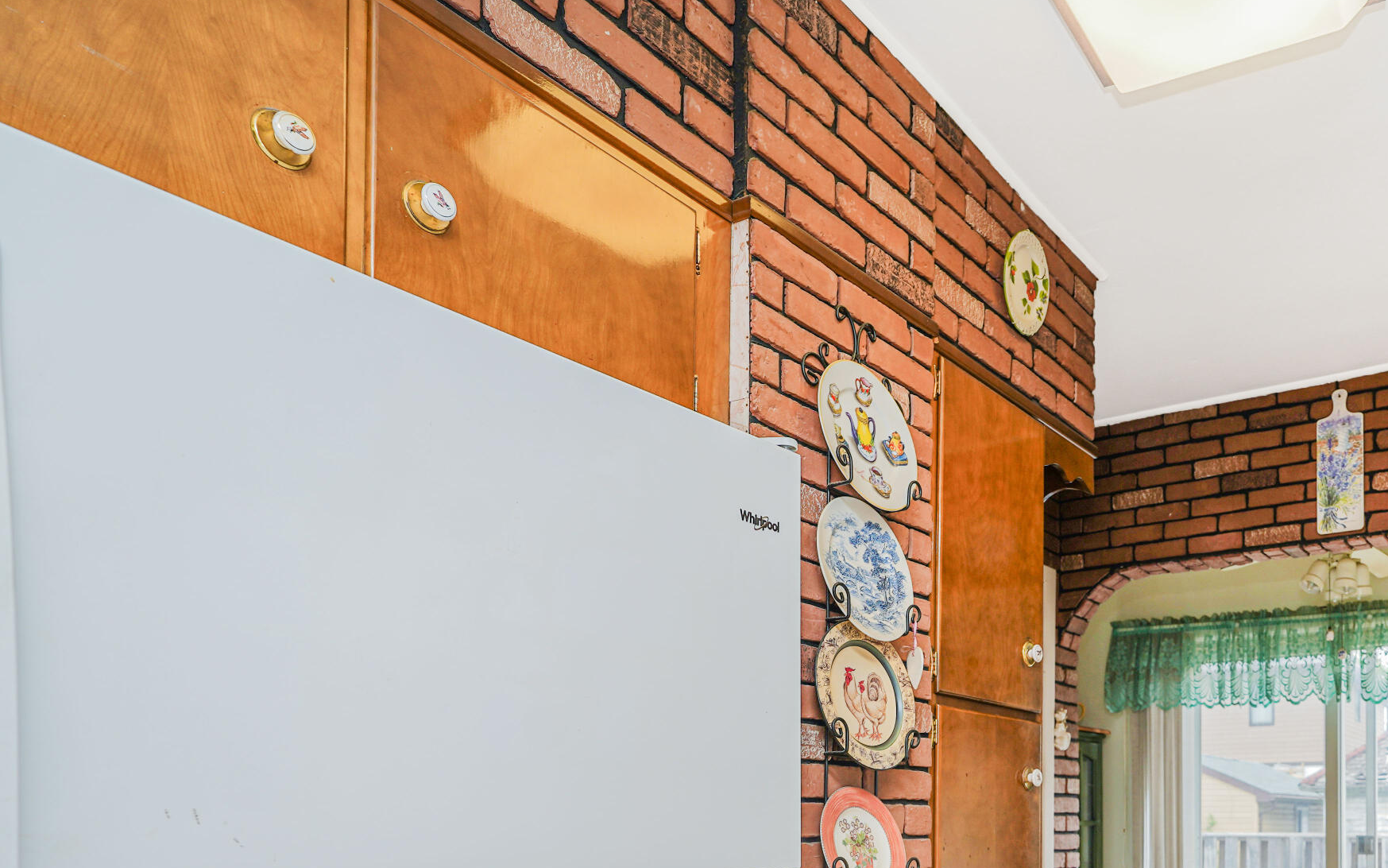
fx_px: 1092
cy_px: 789
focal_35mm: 29
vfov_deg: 40.0
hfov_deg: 60.9
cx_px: 1057
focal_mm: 16.5
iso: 64
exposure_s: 1/30
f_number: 4
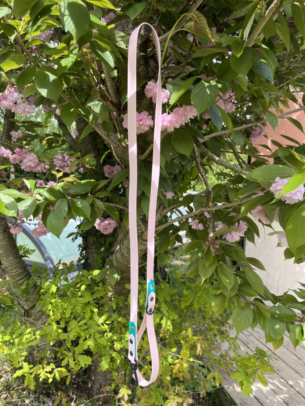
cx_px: 152
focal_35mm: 26
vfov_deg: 67.3
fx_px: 305
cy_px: 203
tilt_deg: -4.4
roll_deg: -2.9
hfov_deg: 53.1
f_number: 1.6
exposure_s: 1/787
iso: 50
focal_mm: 5.1
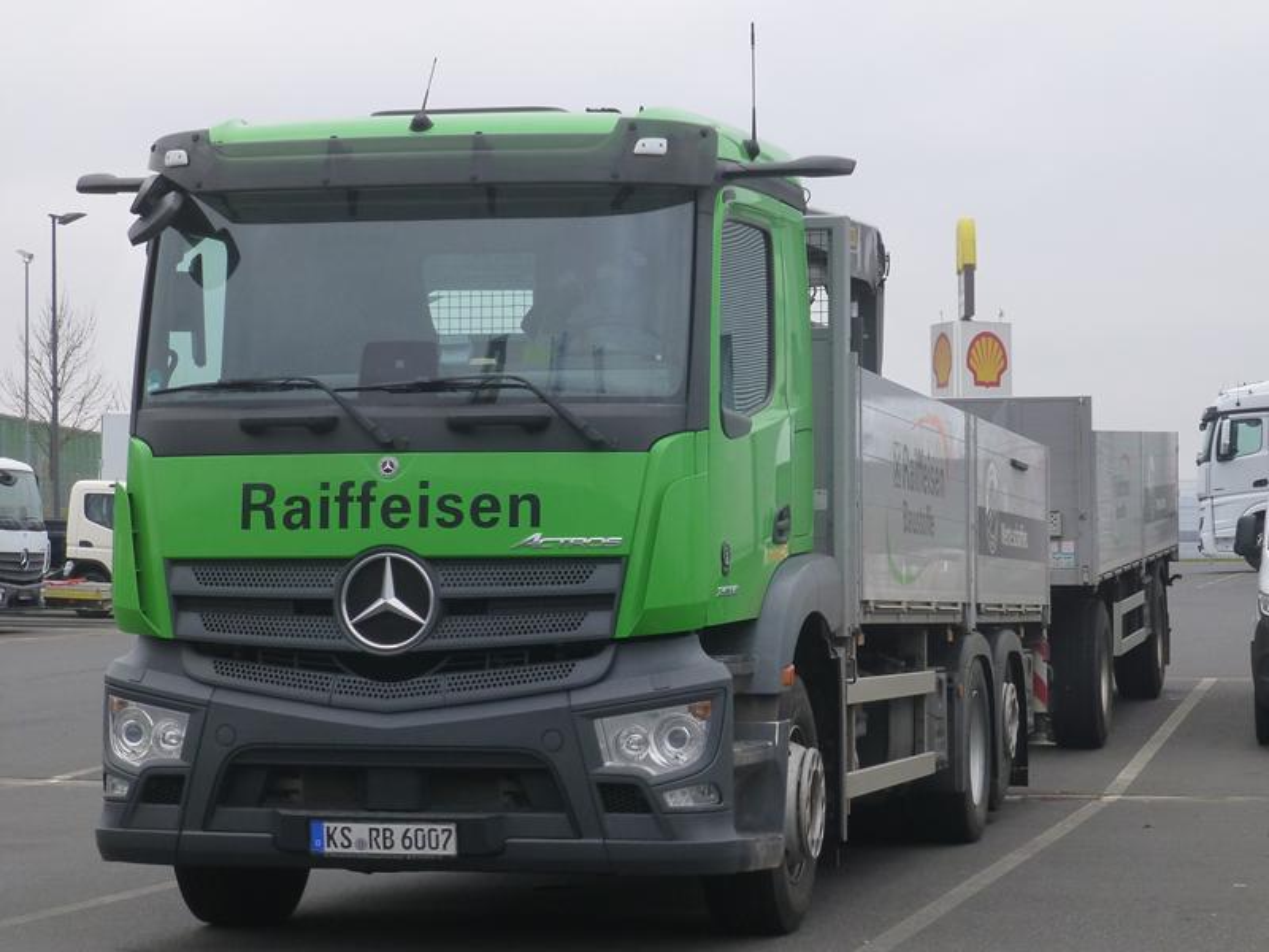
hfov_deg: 27.8
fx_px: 2566
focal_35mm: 70
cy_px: 476
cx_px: 634
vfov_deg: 21.0
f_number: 5
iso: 160
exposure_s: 1/80
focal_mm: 12.5
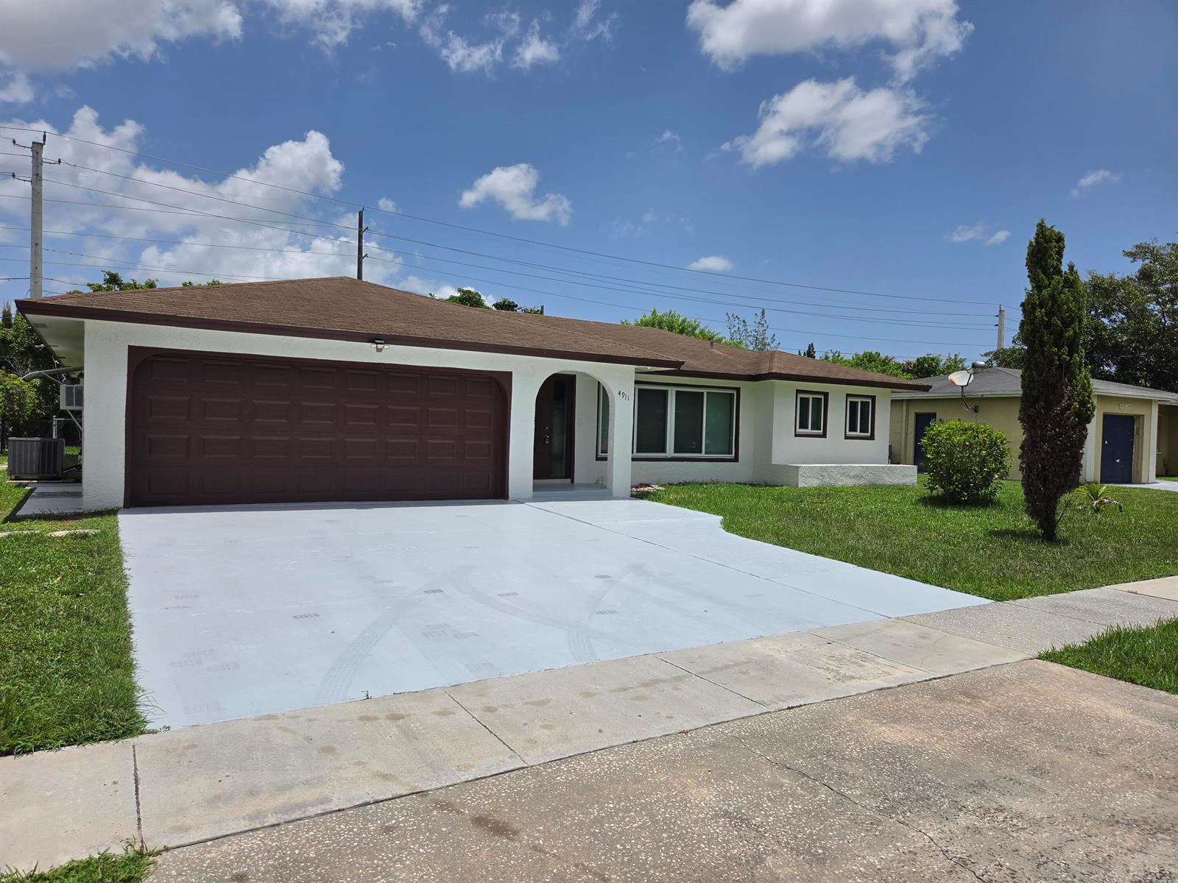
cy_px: 442
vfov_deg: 58.9
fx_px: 783
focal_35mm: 23
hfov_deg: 73.9
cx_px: 589
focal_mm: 5.4
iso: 64
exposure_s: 1/7734
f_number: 1.8
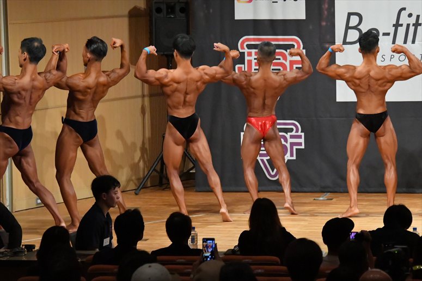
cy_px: 140
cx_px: 211
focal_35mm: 202
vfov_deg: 6.8
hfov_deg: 10.2
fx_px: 2367
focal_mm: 135
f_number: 5.6
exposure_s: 1/400
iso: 10000
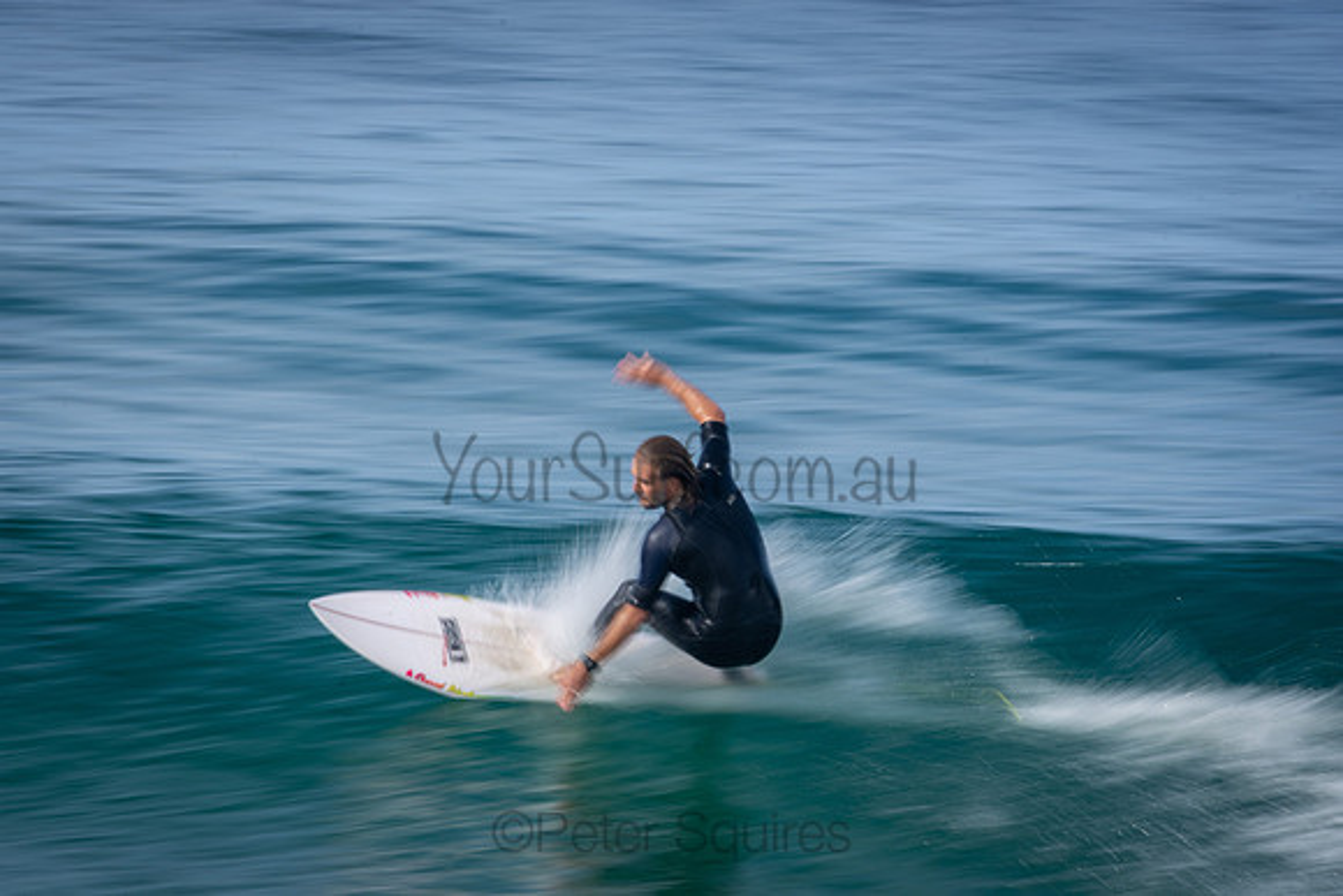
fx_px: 27984
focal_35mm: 750
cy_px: 448
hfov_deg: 2.7
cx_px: 672
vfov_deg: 1.8
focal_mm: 500
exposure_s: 1/30
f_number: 22
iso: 100
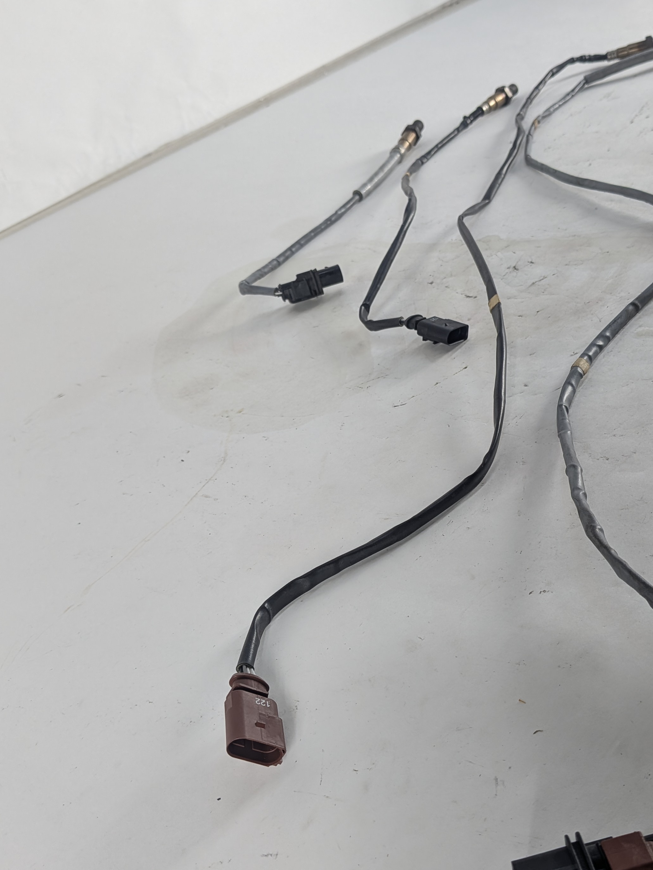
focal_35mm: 35
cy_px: 468
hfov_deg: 40.4
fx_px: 880
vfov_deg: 52.6
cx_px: 410
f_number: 1.7
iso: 43
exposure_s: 1/301
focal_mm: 4.53
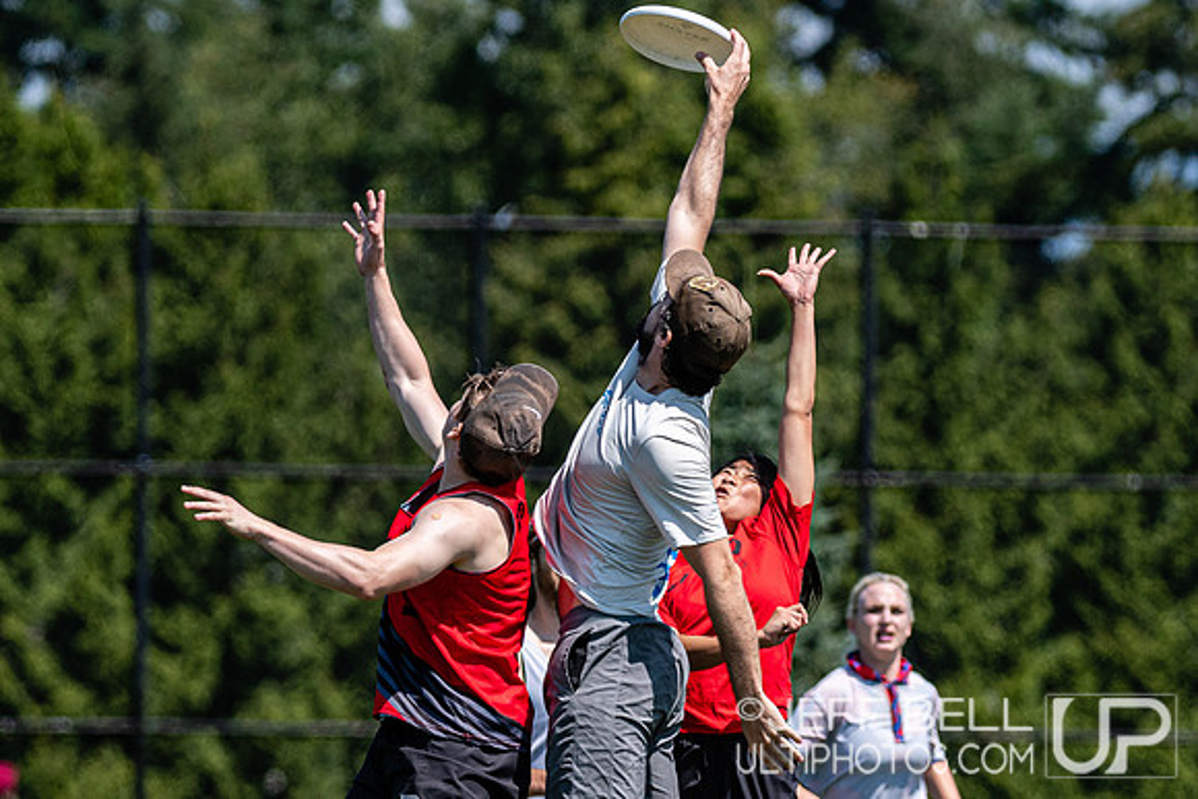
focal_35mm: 599
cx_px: 445
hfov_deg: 3.4
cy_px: 653
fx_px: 19940
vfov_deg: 2.3
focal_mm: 240
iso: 200
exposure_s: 1/2500
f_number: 4
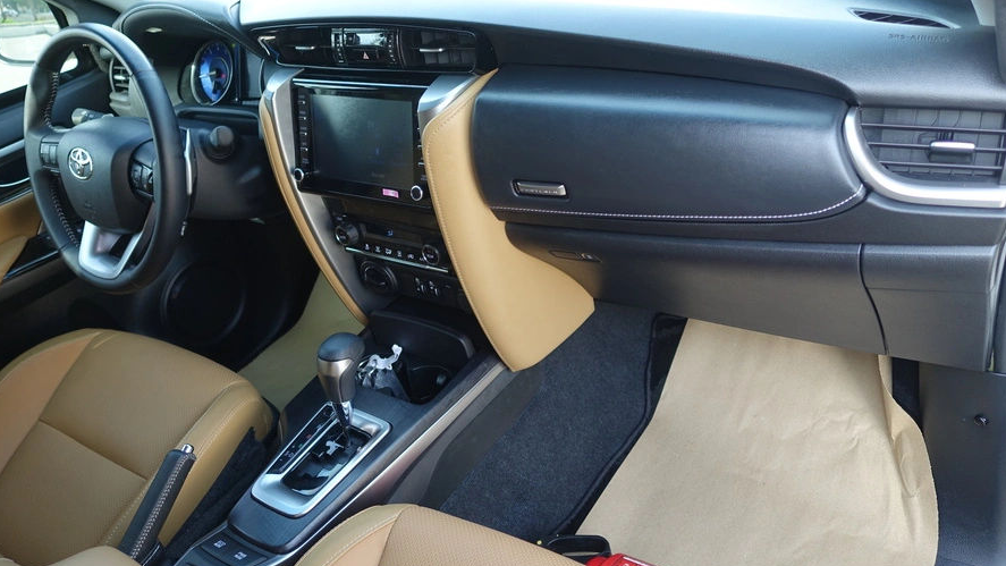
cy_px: 222
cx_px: 502
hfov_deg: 66.1
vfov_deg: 40.0
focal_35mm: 29
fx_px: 774
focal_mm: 8.8
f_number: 4
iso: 125
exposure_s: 1/125
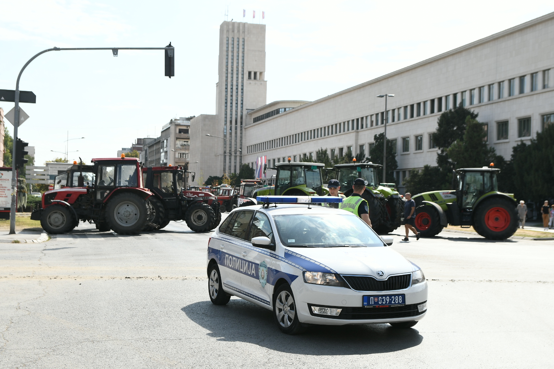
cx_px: 277
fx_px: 831
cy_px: 184
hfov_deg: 36.9
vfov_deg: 25.1
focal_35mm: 54
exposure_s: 1/1250
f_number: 5
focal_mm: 36
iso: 200
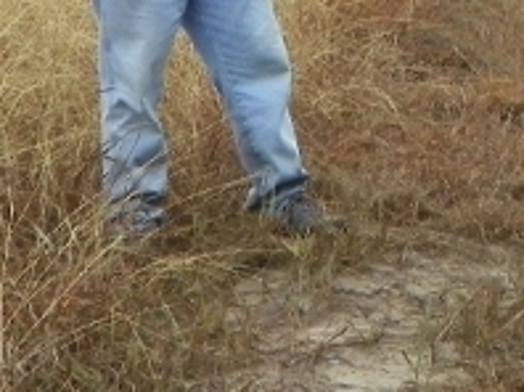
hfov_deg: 10.8
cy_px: -246
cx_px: 720
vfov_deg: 8.1
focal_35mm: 178
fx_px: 2691
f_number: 5.6
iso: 200
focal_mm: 7.9
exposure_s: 1/100
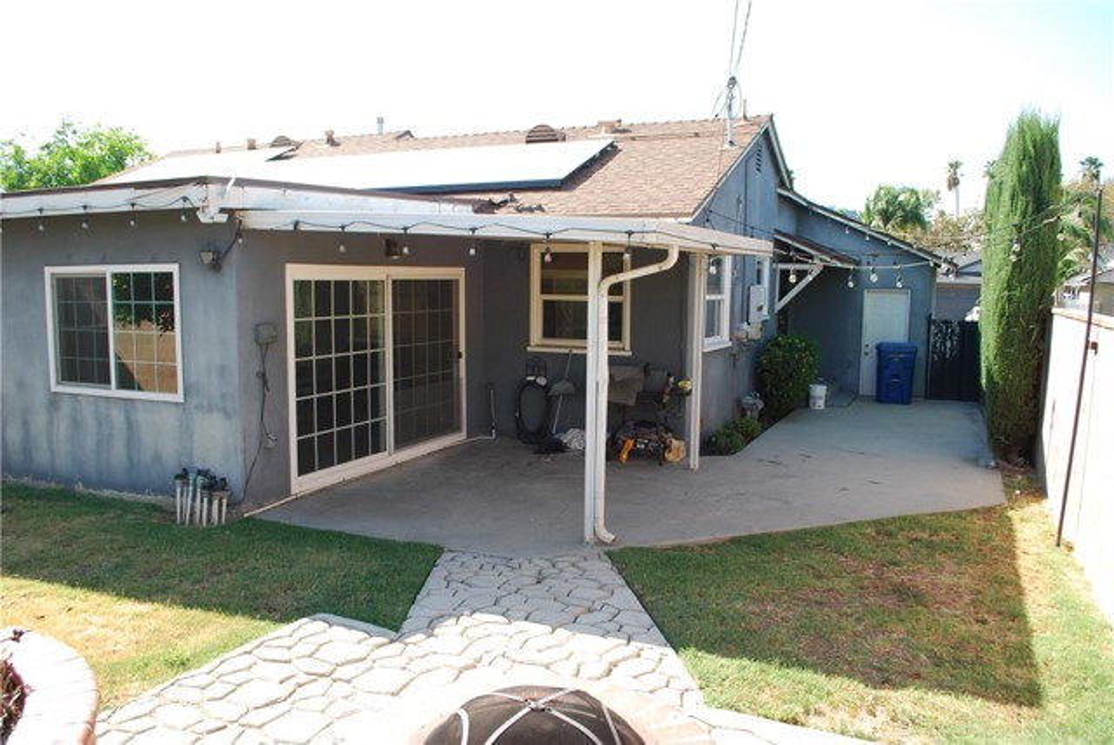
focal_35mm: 27
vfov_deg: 48.0
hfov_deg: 67.3
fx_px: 836
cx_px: 557
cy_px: 372
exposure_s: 1/125
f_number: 5.6
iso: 125
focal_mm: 18
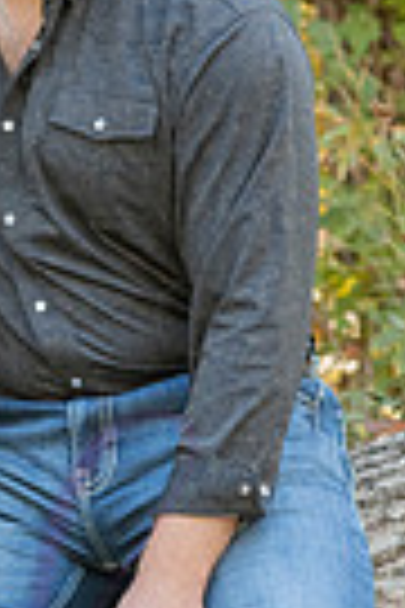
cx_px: -68
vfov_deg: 7.2
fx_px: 4792
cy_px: 477
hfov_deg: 4.8
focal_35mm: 284
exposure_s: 1/250
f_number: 4
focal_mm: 85
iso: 800
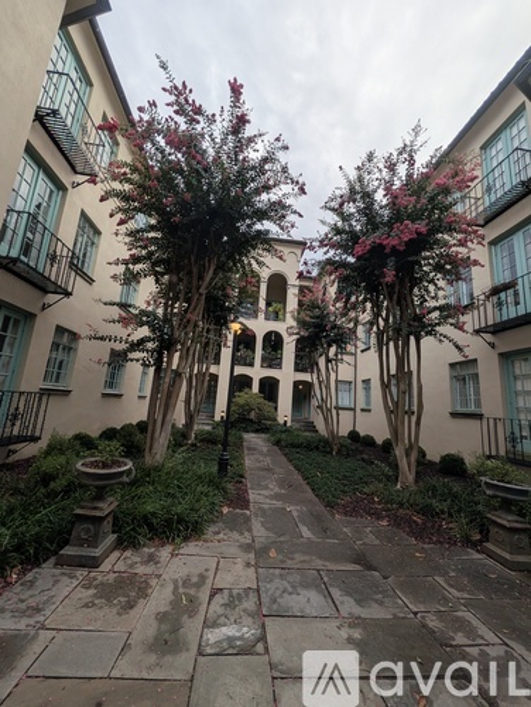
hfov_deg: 94.6
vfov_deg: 110.5
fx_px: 245
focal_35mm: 12
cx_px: 266
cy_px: 354
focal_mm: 2.02
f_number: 1.7
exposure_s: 1/636
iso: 53
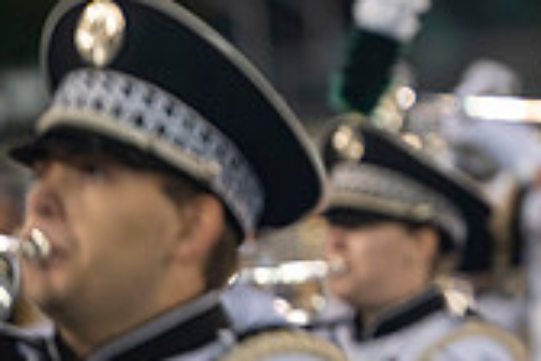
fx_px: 10398
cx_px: 924
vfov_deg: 2.0
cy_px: 16
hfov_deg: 3.0
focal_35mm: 692
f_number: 2.8
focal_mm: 200
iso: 1000
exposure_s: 1/500
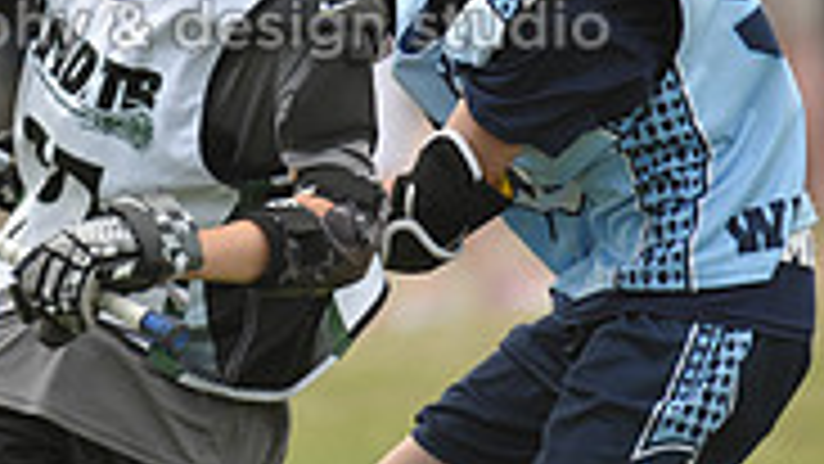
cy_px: -140
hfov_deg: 1.6
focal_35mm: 1324
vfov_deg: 0.9
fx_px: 28933
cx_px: 126
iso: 800
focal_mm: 400
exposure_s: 1/2000
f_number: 4
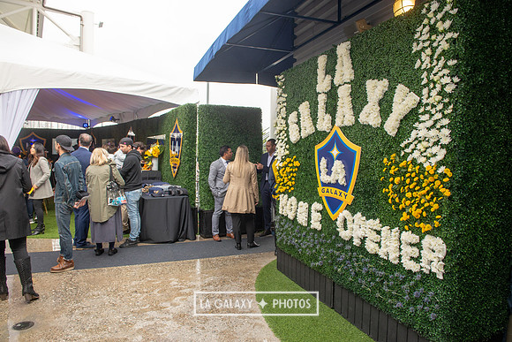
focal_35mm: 24
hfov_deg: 73.7
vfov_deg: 53.2
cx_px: 256
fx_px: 341
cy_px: 171
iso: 500
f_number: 6.3
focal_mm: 24
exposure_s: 1/160
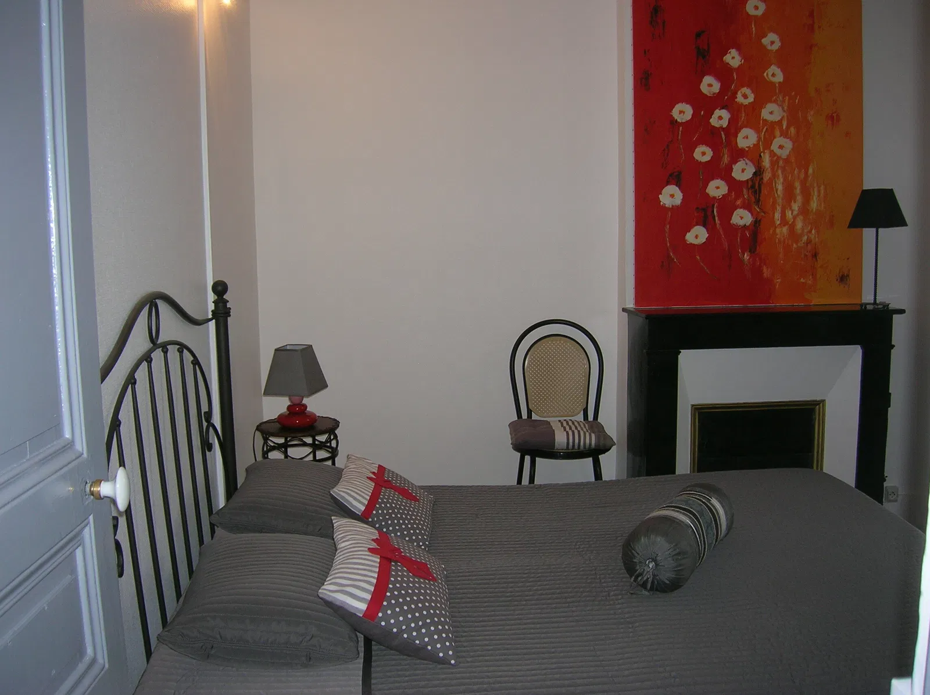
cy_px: 348
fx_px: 913
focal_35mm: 34
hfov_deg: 54.0
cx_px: 465
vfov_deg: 41.7
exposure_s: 1/60.1
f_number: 2.9
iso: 50
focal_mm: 5.7
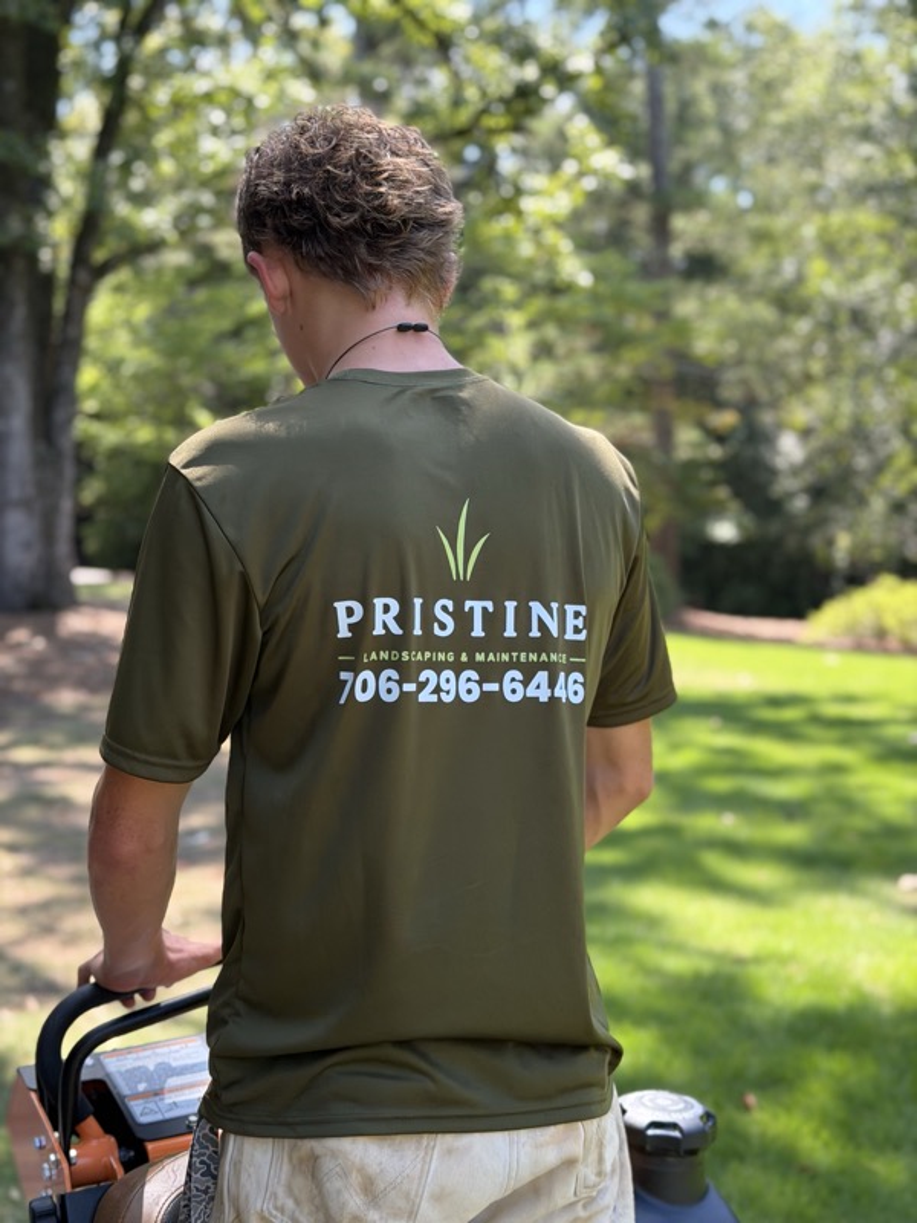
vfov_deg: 39.7
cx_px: 458
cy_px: 612
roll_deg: -0.3
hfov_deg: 30.3
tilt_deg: -4.6
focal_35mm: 48
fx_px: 1695
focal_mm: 6.76
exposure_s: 1/354
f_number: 1.78
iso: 64
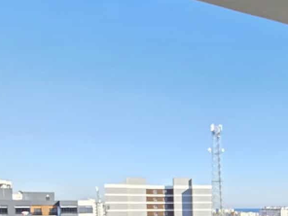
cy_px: 241
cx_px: 298
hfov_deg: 37.0
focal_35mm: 45
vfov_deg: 29.0
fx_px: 374
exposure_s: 1/2000
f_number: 1.9
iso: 100
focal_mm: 2.2
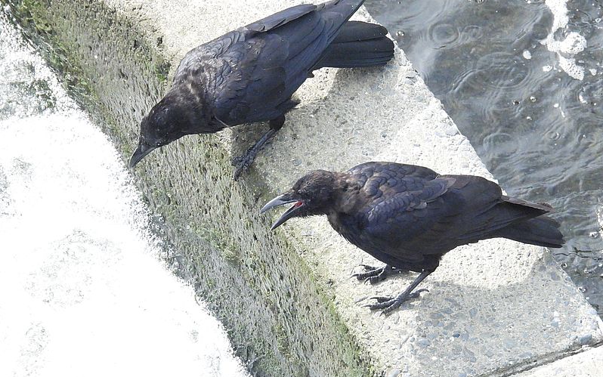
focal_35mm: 691
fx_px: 11357
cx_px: 302
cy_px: 214
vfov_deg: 1.9
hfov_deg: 3.0
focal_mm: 116
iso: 1400
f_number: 5.6
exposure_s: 1/1600
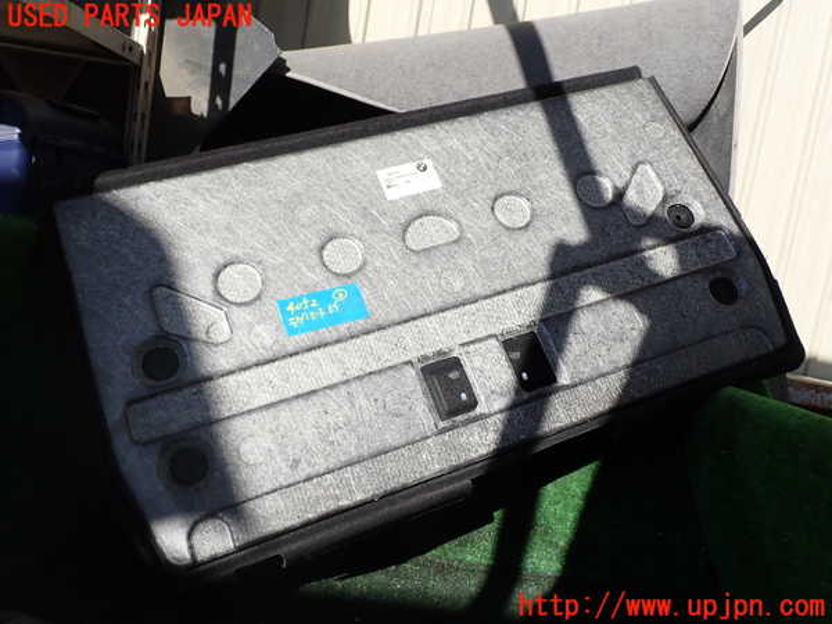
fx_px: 721
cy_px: 312
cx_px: 416
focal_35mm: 30
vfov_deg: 46.8
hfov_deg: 60.0
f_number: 3.2
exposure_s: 1/640
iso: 100
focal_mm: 5.4
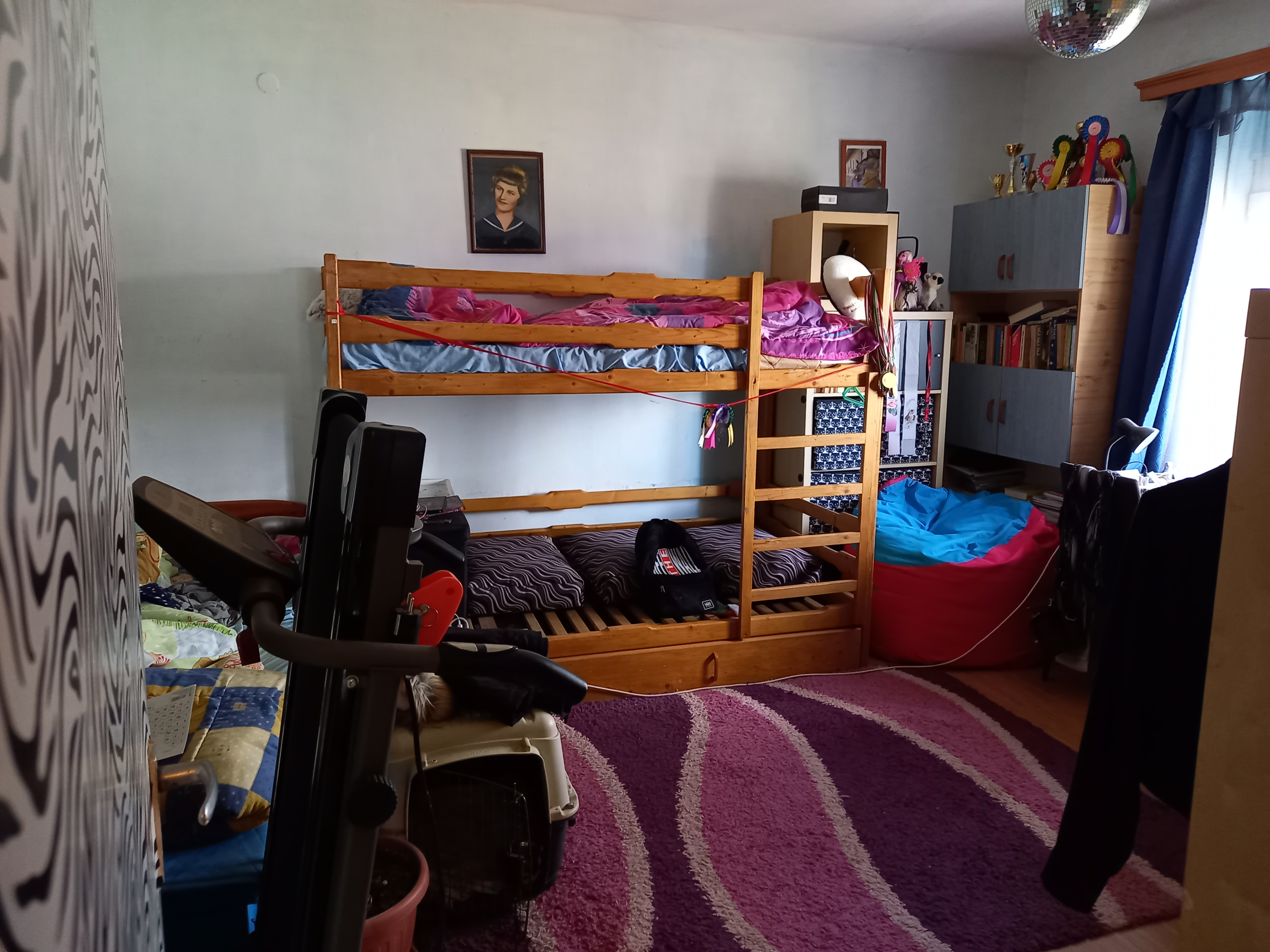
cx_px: 635
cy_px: 476
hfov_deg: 69.4
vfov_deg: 54.9
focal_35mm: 25
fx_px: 917
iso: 500
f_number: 2
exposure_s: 1/25
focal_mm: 4.6
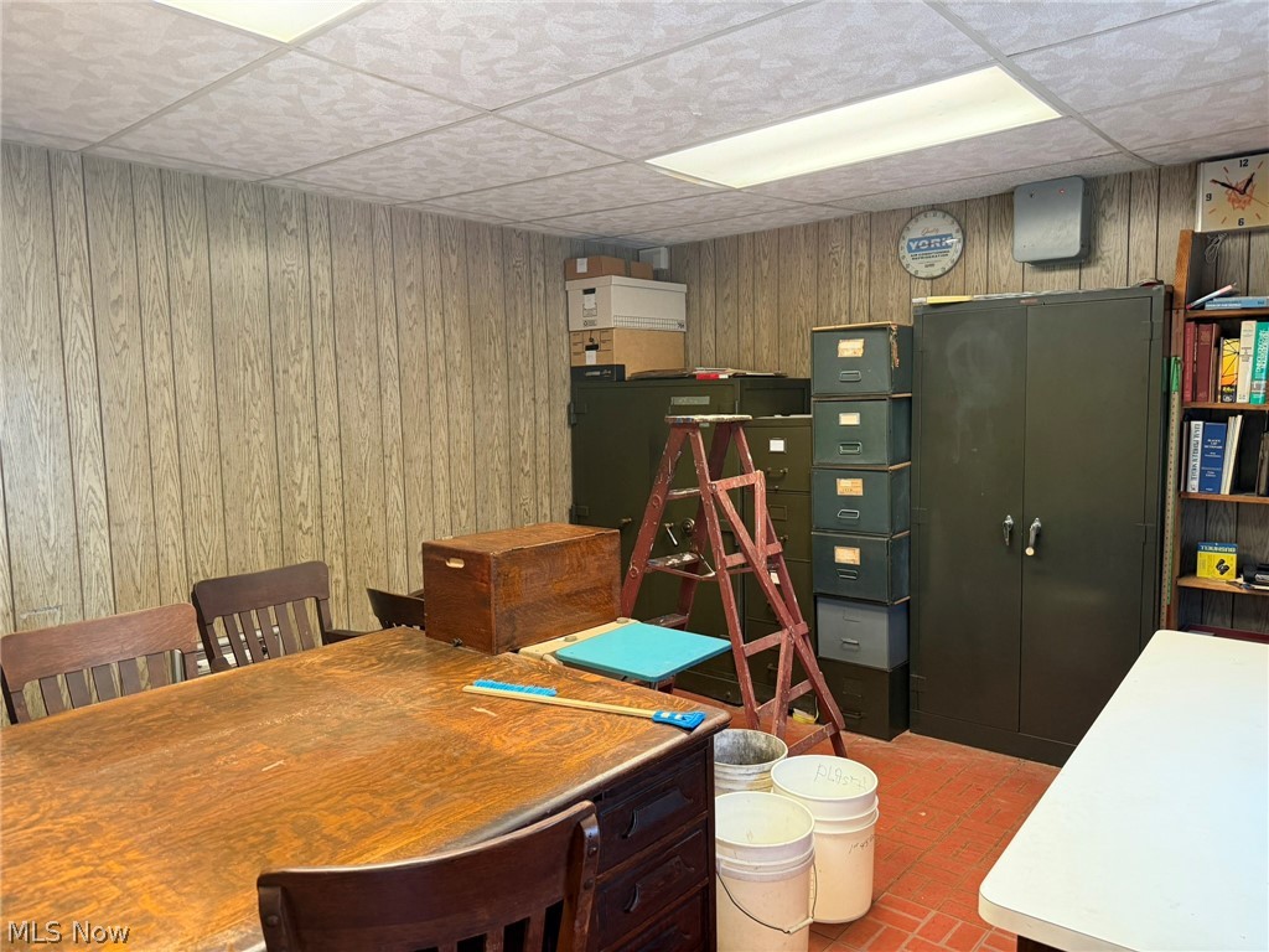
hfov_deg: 71.6
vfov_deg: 56.8
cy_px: 476
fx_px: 880
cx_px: 634
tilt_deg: -6.6
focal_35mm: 24
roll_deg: -0.1
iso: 320
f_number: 1.78
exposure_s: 1/60
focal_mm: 6.76
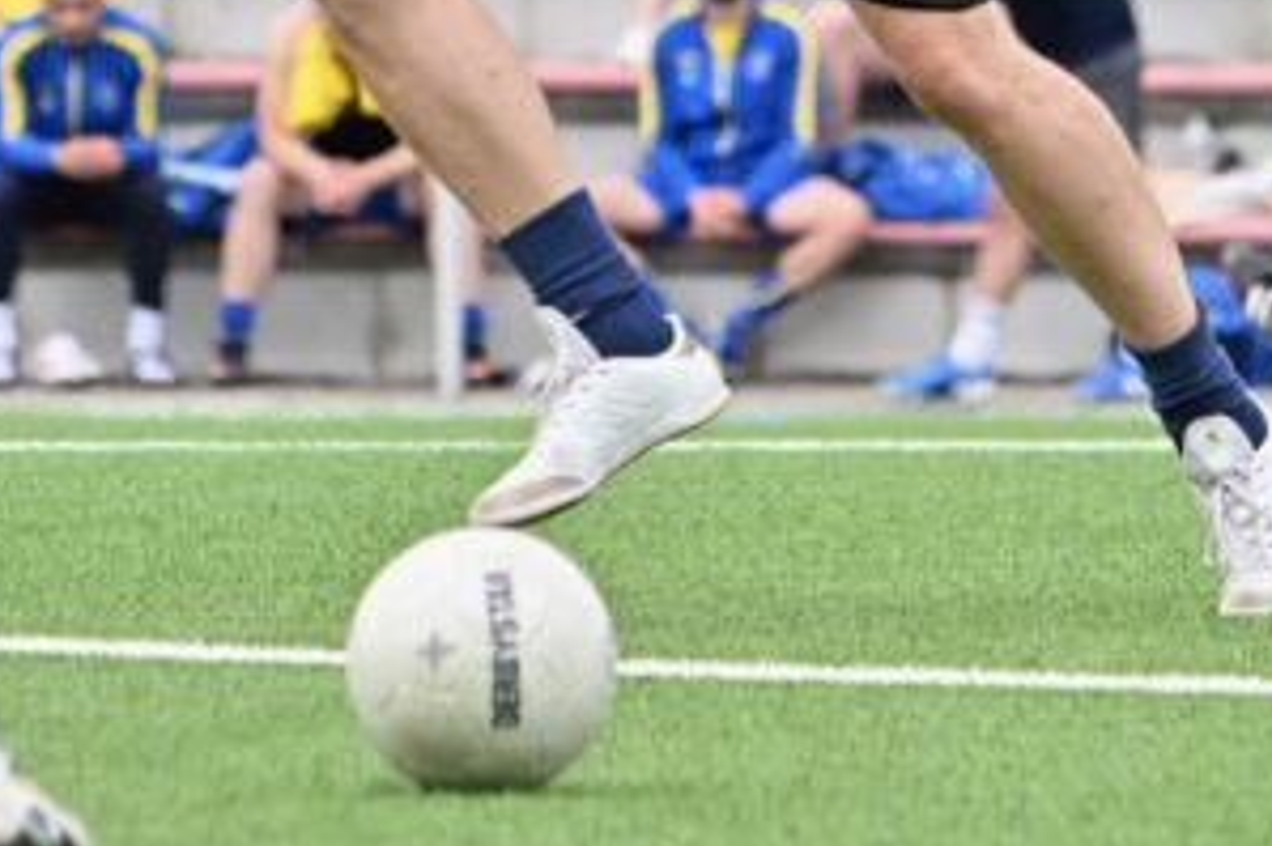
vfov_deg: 2.0
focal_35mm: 686
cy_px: -346
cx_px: 583
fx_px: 24224
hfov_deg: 3.0
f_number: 5.3
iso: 560
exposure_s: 1/1600
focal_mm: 200
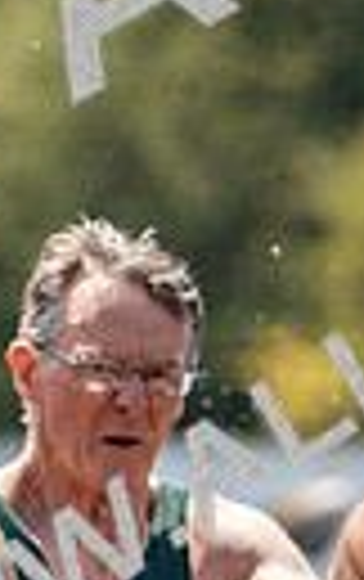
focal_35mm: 1350
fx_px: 21356
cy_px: 762
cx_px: 301
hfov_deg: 1.0
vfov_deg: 1.6
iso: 320
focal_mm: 295
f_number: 5.6
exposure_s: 1/2000
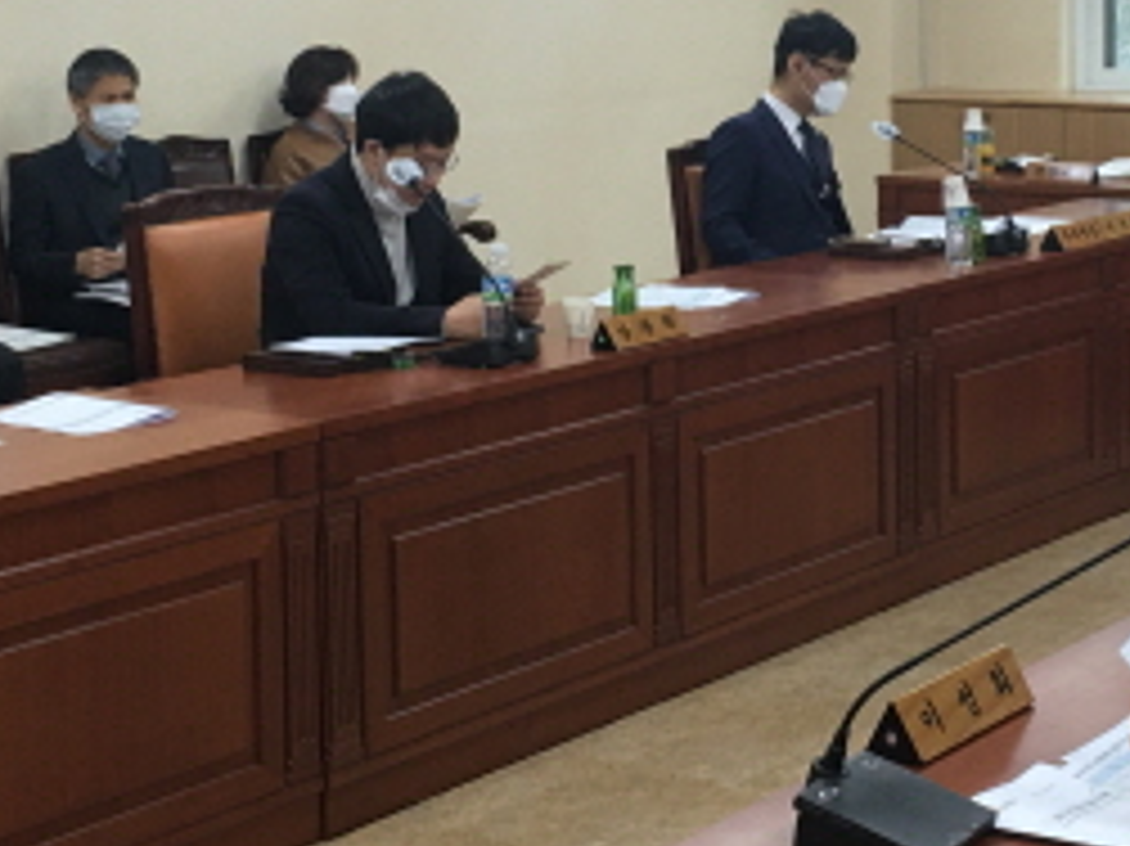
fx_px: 2643
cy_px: 142
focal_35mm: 81
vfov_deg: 18.0
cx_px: 752
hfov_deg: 24.0
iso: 40
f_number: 2.2
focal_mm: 4.15
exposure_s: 1/30
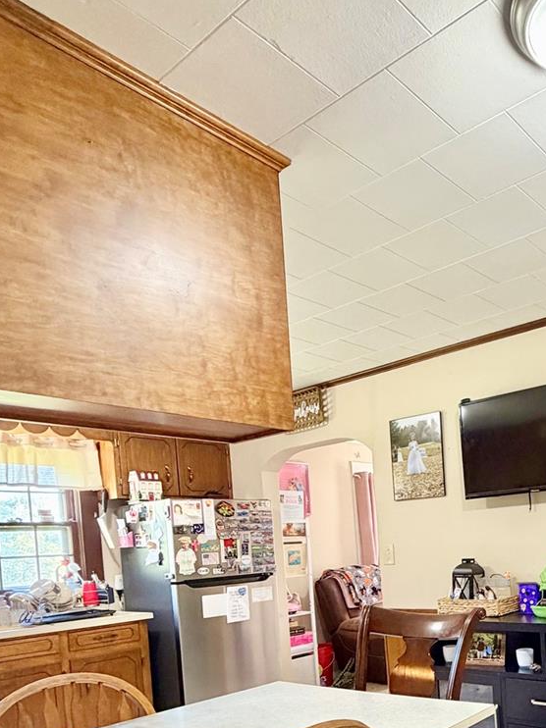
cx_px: 494
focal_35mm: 29
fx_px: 610
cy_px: 563
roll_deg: +3.5
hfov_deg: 43.9
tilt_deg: -1.9
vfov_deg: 57.9
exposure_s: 1/60
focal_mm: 2.22
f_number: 2.2
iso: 400
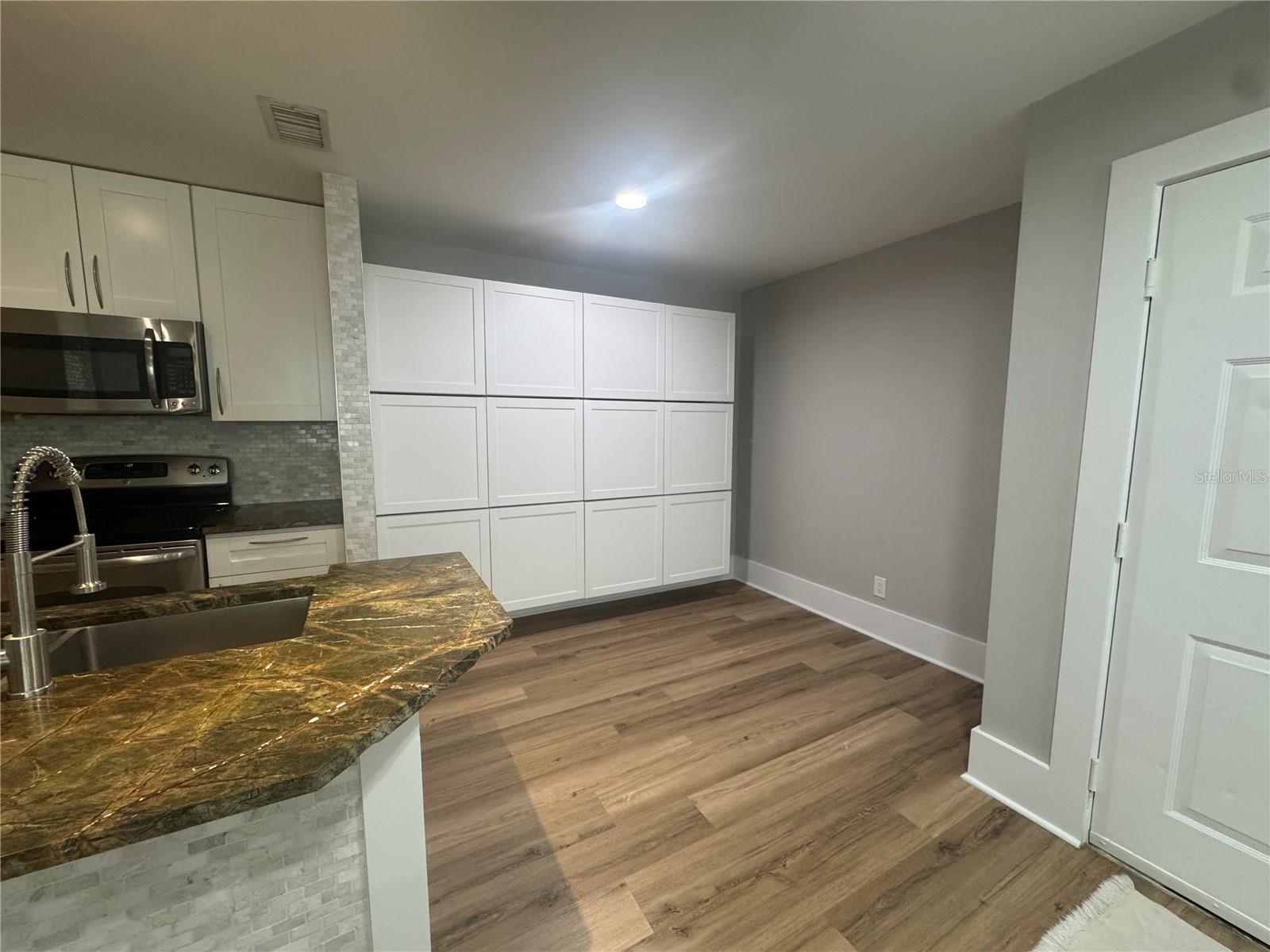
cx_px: 635
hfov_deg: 102.1
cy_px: 476
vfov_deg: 85.7
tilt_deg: -6.6
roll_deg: -0.7
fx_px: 514
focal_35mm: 14
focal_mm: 2.22
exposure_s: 1/120
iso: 320
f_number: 2.2
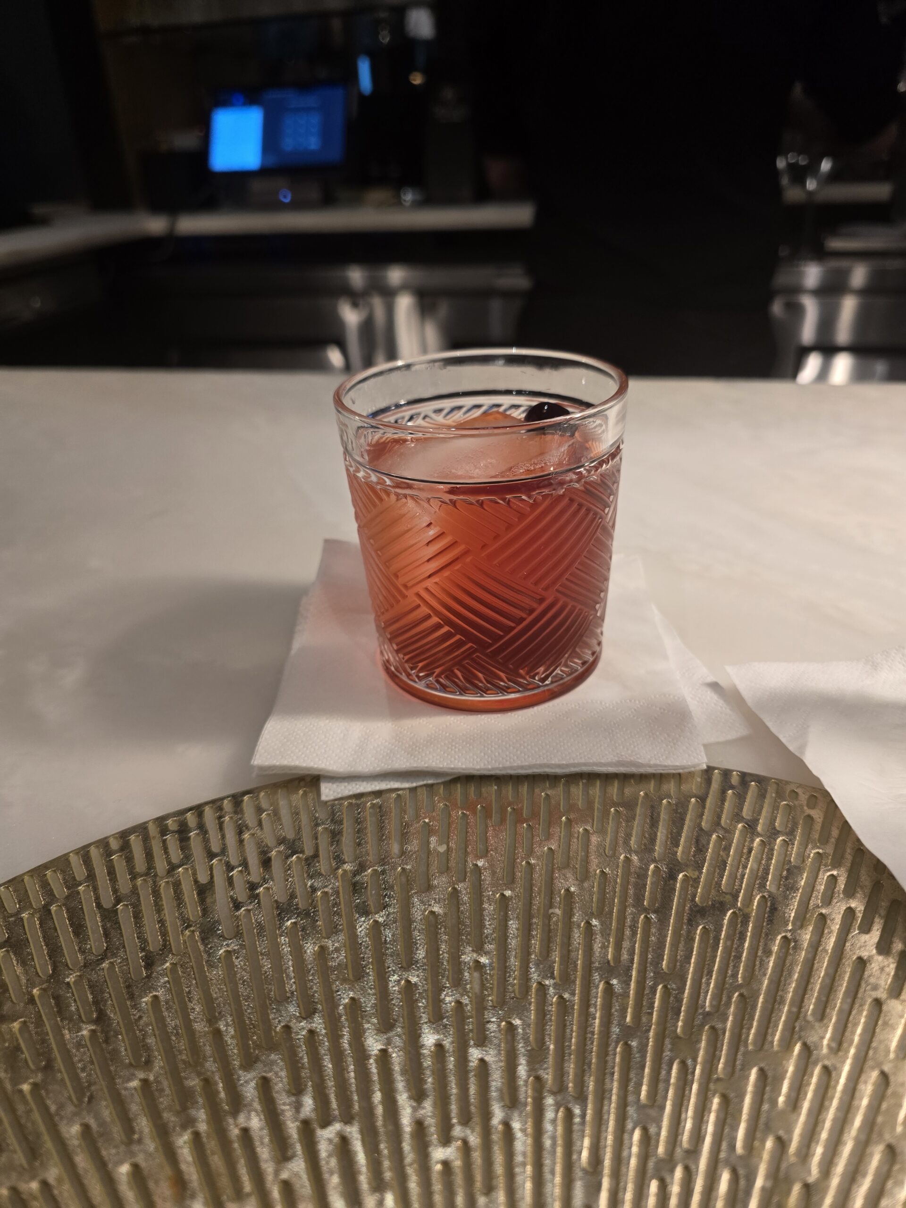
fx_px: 803
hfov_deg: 58.9
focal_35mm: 23
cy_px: 604
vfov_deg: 73.9
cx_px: 453
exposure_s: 1/120
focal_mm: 6.3
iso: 250
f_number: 1.7
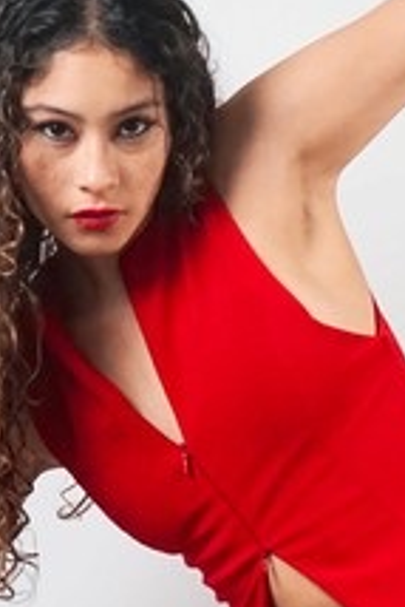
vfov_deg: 9.1
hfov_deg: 6.1
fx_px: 3790
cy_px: 621
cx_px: 225
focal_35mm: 225
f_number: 6.3
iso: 2000
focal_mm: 47
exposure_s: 1/125
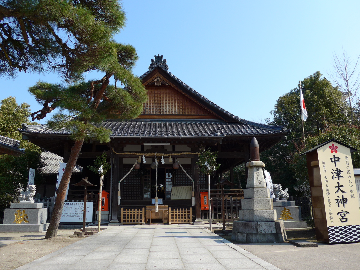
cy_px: 135
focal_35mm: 29
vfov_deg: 48.2
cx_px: 180
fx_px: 302
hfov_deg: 61.7
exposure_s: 1/1000
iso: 80
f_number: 2.8
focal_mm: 6
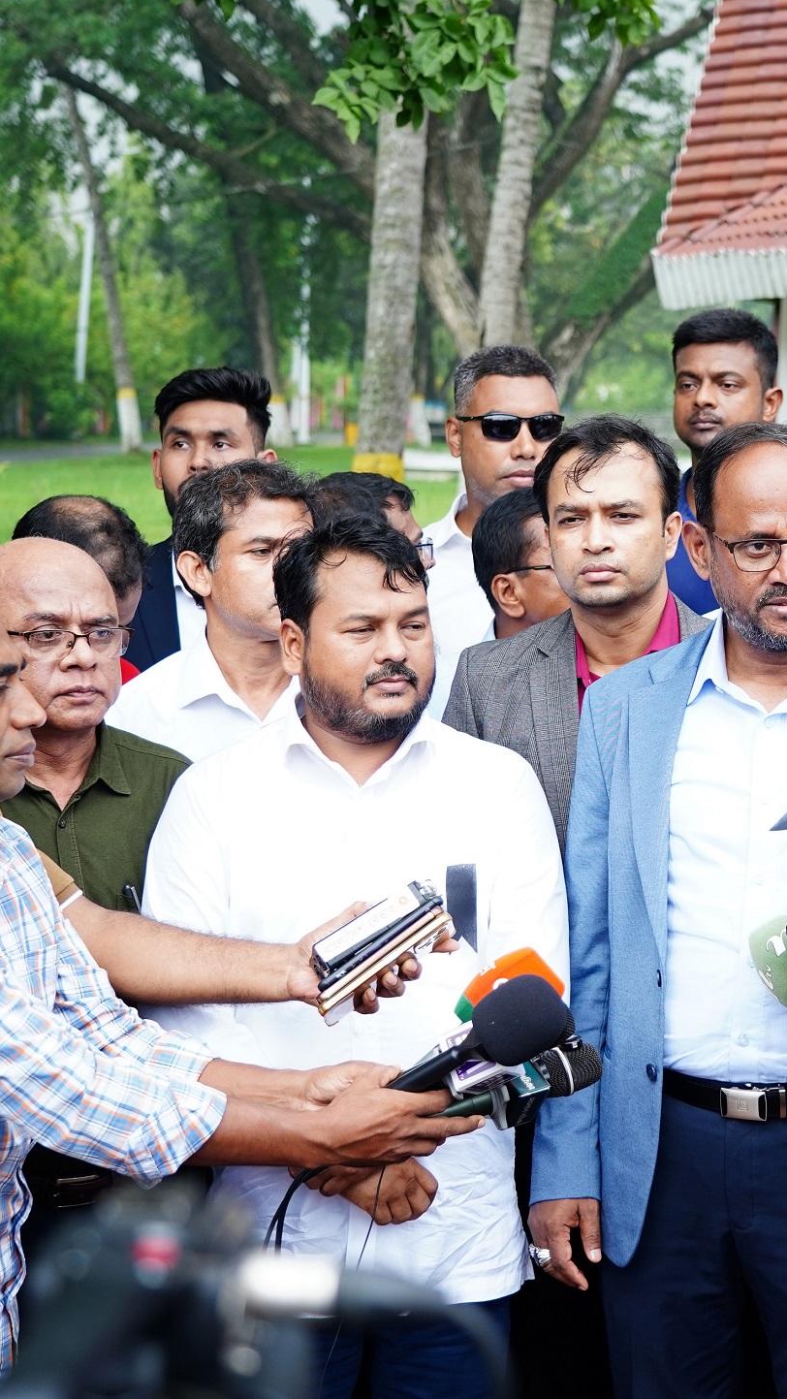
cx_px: 729
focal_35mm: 68
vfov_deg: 31.0
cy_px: 699
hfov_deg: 17.4
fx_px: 2522
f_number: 4
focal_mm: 43
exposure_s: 1/125
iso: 400
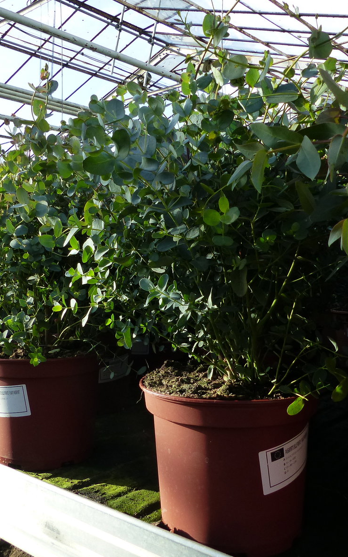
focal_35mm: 36
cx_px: 165
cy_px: 279
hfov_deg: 35.3
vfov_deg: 54.0
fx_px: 546
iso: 160
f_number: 4
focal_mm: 4.5
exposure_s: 1/200
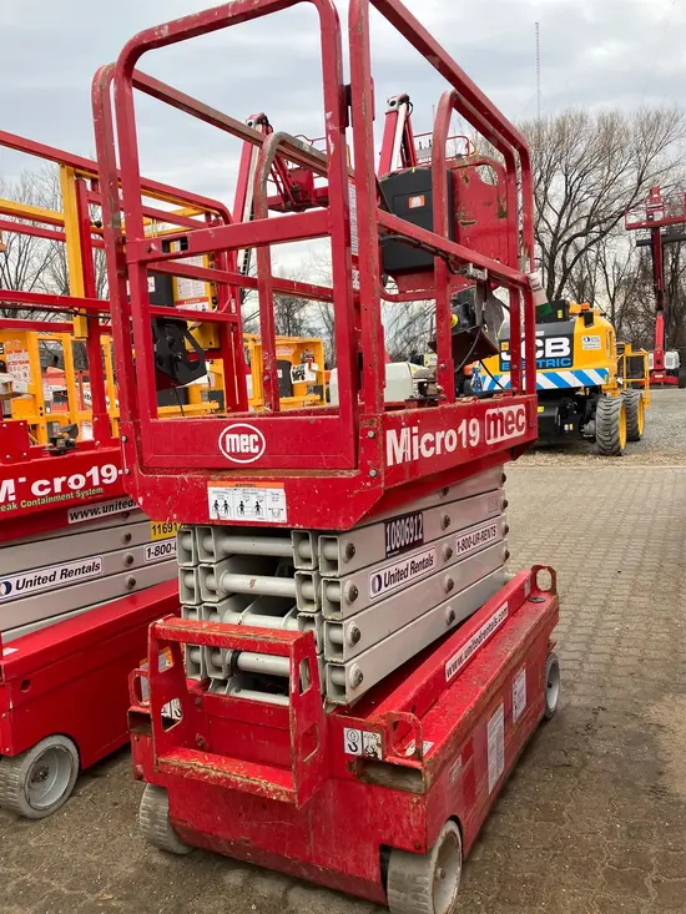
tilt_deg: -1.2
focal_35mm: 28
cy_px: 457
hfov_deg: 49.8
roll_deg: +2.9
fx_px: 740
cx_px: 343
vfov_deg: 63.4
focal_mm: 3.99
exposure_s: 1/362
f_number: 1.8
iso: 32
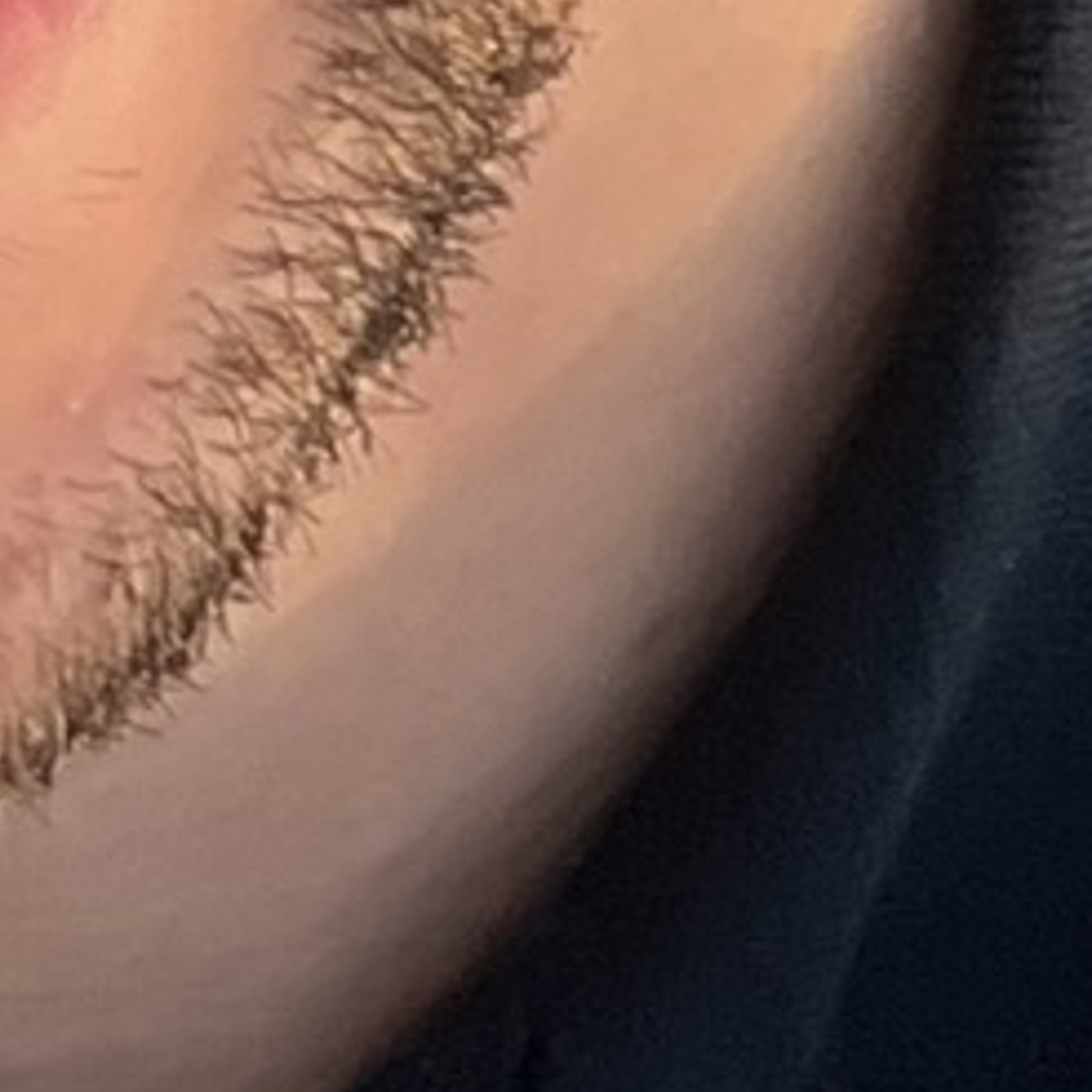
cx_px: 1065
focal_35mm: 221
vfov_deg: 6.4
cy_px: -3325
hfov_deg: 7.9
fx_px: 7888
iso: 40
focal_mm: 2.71
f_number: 2.2
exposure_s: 1/121
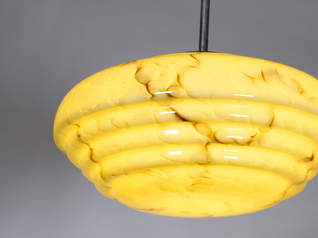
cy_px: 139
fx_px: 854
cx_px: 203
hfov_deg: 21.0
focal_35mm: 93
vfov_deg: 15.9
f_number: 6.3
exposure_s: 1/100
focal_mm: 35
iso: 200
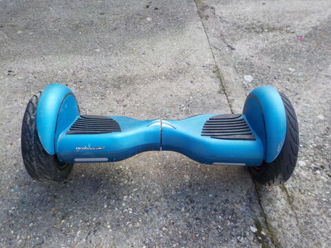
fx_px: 287
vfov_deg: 46.8
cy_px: 124
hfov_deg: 60.0
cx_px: 166
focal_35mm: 30
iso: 125
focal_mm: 4.1
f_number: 3.3
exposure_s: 1/160
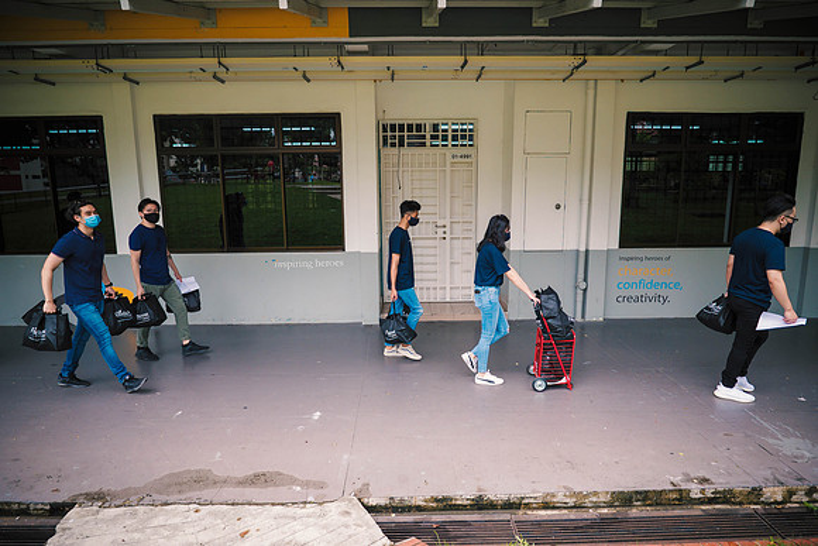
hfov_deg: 81.7
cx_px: 409
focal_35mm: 21
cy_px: 273
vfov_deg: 60.0
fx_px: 473
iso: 200
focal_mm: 10
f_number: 1.7
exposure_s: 1/1600
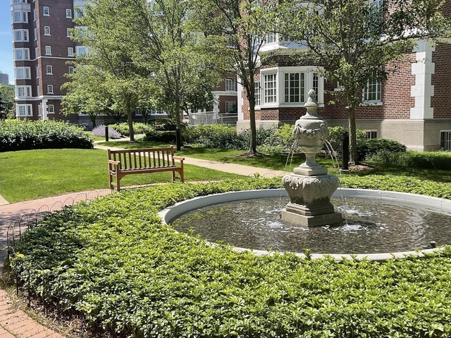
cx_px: 259
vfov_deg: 37.7
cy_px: 163
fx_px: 495
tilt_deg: -5.6
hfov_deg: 48.8
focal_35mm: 38
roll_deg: +0.3
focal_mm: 3
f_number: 1.8
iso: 16
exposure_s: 1/997
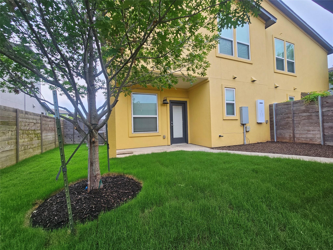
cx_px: 166
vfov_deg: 89.9
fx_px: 125
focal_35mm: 13
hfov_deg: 106.2
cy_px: 125
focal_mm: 2.2
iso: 50
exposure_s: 1/120
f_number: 2.2
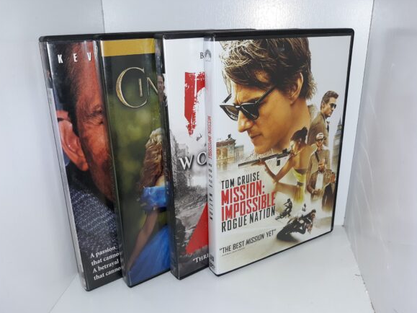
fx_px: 349
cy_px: 160
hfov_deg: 61.7
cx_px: 205
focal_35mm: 29
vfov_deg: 48.2
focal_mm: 3.7
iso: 40
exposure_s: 1/127
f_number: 1.7
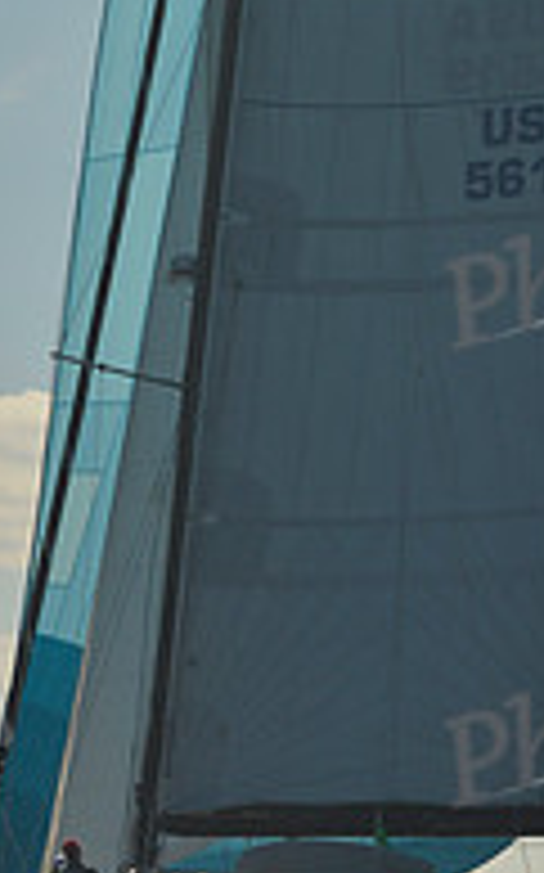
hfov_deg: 6.2
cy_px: 63
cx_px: 214
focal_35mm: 213
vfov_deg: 9.8
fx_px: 5060
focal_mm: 70
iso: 200
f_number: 11
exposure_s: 1/500
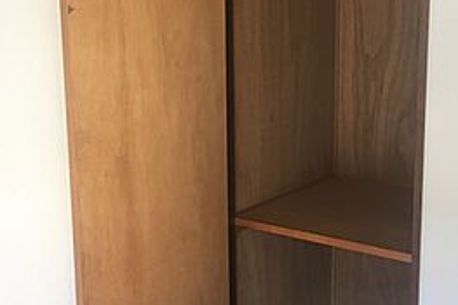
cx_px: 228
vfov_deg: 24.6
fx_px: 699
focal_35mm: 55
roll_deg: +1.3
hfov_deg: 36.3
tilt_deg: -9.9
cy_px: 143
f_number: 2.2
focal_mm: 4.15
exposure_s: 1/30
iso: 64
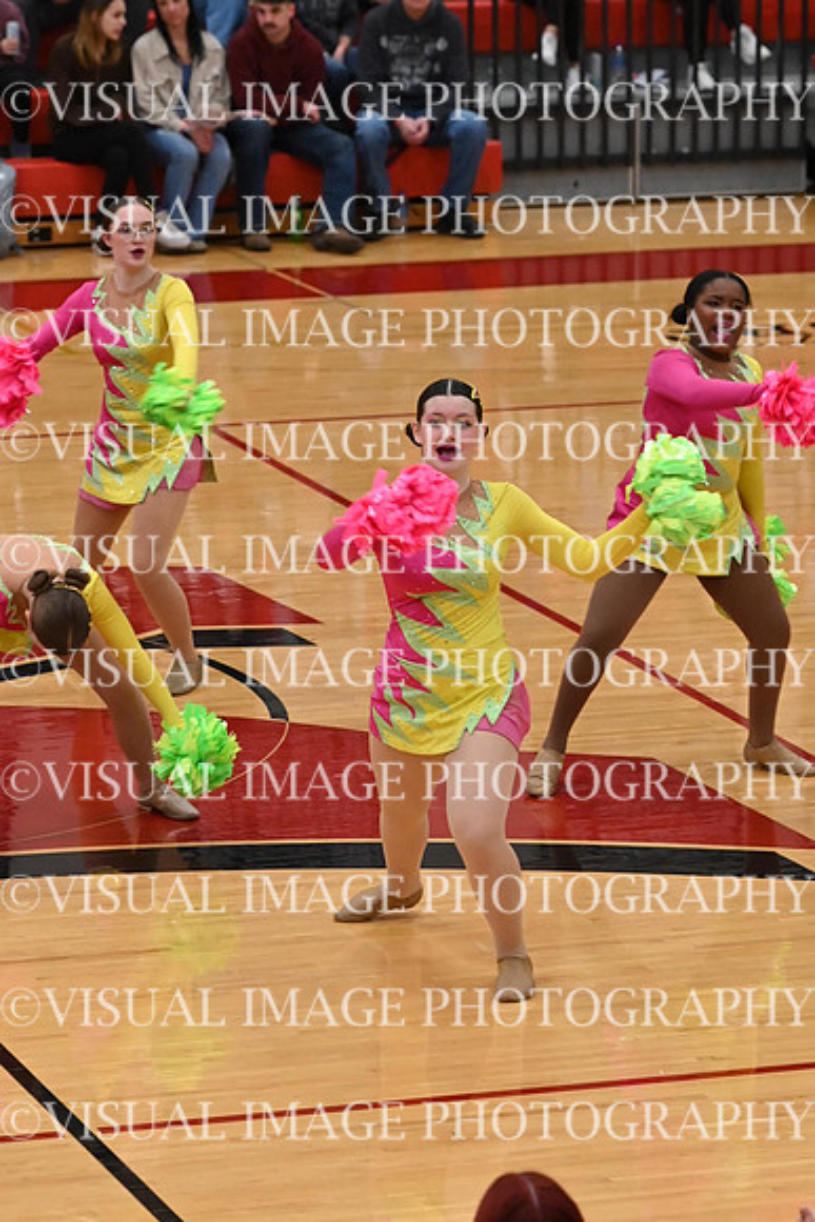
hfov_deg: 7.6
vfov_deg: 11.4
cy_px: 611
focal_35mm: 180
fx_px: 6108
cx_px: 408
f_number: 4
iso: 6400
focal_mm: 120
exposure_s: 1/400
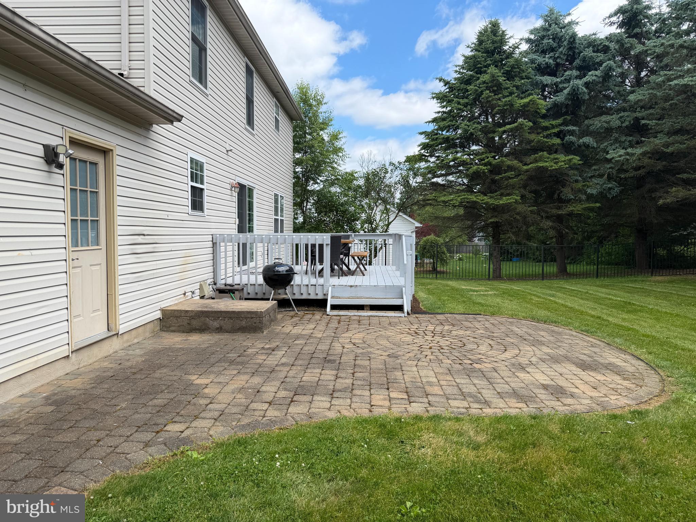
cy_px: 261
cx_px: 348
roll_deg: -0.9
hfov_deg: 71.6
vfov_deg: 56.8
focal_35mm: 24
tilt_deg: -0.1
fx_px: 483
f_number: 1.78
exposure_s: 1/2703
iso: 80
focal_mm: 6.76
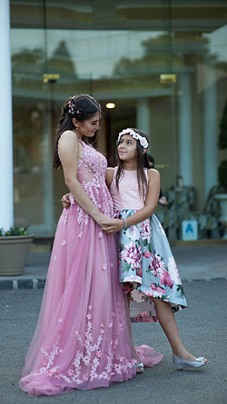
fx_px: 964
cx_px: 113
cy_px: 202
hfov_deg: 13.4
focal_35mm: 90
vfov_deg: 23.7
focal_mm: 85
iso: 250
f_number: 2
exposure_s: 1/800
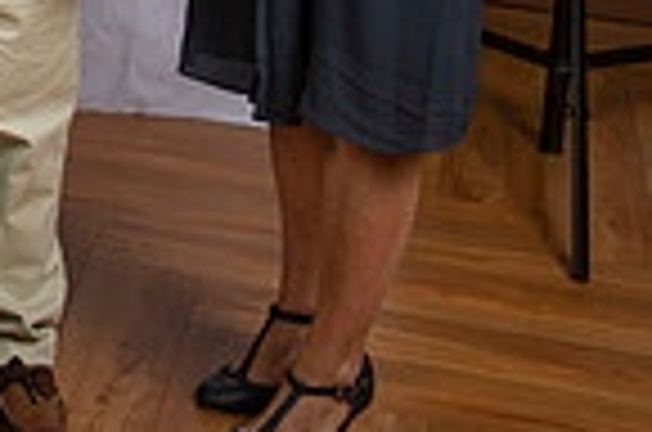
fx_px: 2313
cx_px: -342
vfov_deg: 10.1
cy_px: -338
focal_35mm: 128
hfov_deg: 14.8
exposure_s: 1/200
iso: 320
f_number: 8
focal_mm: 32
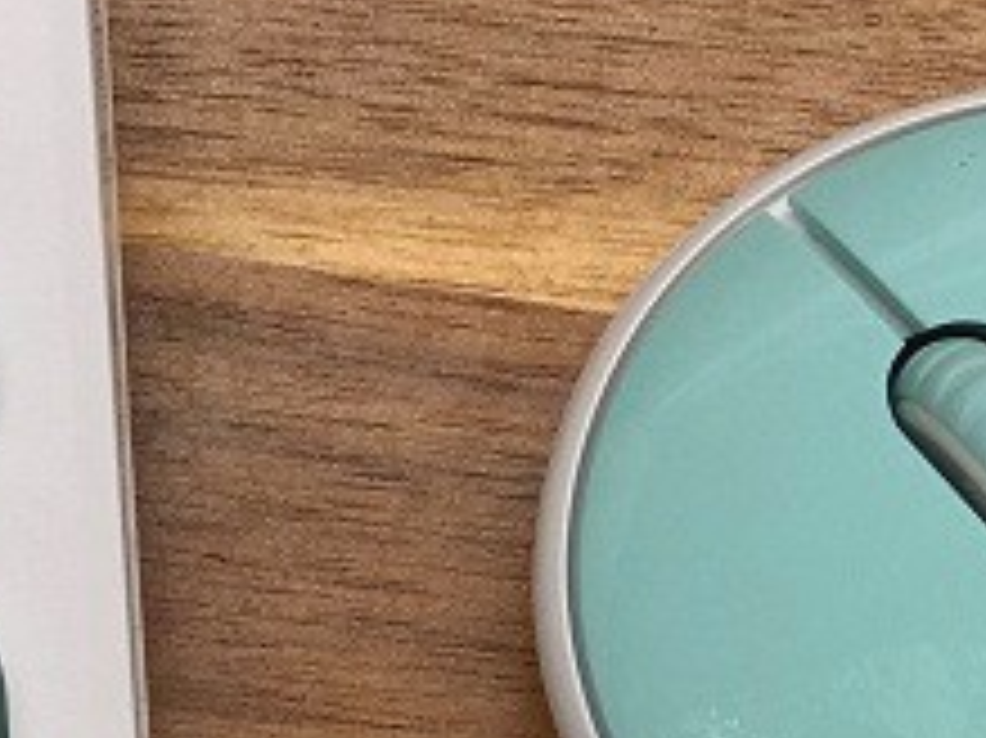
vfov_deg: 7.1
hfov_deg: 9.5
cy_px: 850
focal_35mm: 208
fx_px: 5921
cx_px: 293
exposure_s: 1/217
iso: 20
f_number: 2.8
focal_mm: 6.6
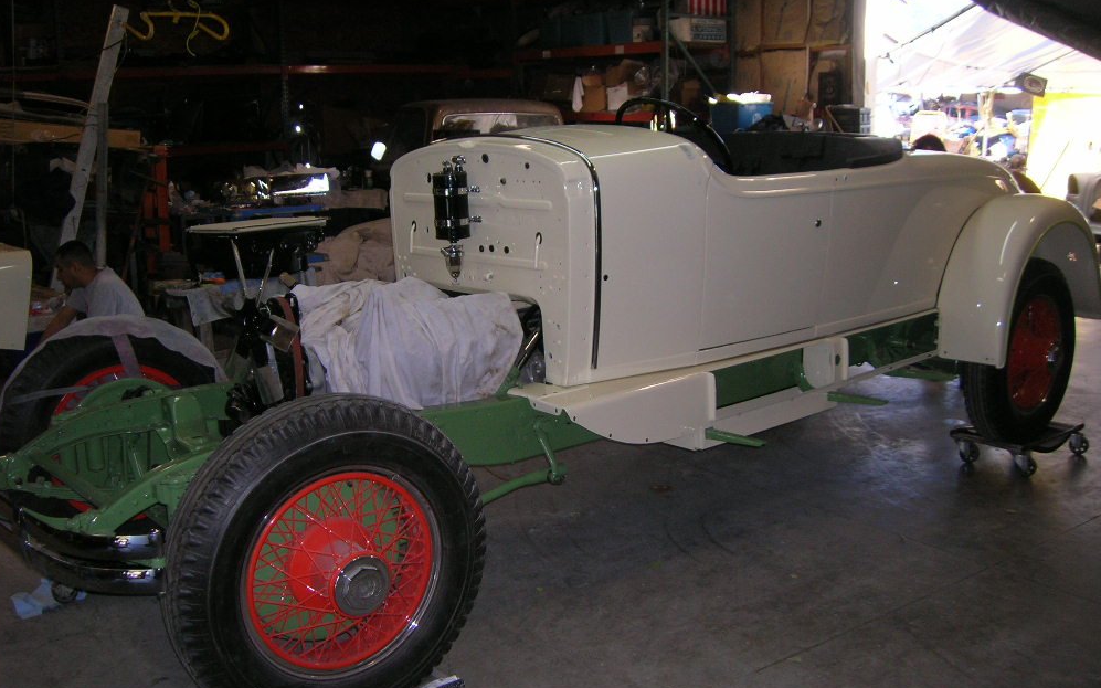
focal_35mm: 37
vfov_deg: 34.4
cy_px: 367
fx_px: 1110
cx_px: 553
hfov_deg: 52.8
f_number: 2.9
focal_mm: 5.7
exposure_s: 1/60.1
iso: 75
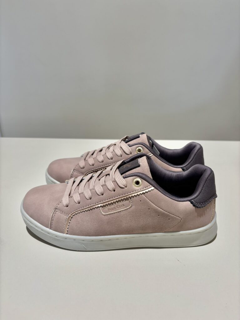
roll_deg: -0.6
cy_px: 160
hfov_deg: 53.1
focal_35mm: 26
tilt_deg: -26.0
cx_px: 120
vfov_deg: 67.3
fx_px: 240
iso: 50
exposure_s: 1/100
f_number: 1.6
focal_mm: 5.96
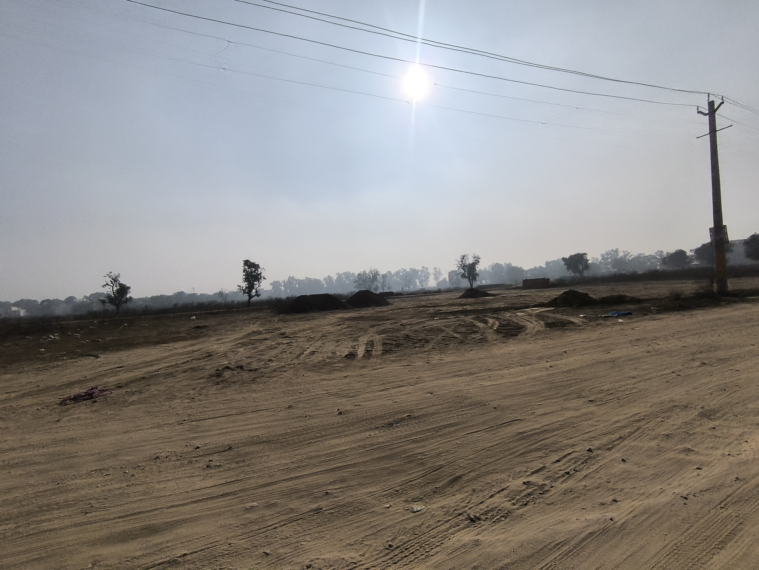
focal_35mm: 16
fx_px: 351
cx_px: 380
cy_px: 285
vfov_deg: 78.1
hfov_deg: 94.5
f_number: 2.2
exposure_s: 1/14988
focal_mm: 1.65
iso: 64
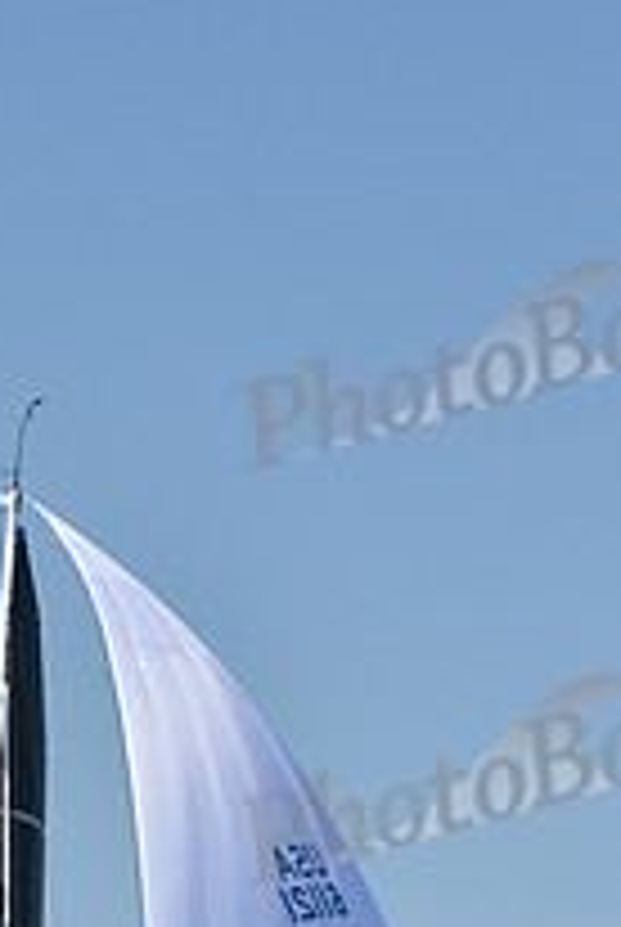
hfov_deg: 5.4
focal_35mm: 253
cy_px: 1066
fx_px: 6524
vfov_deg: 8.1
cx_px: 11
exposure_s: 1/1250
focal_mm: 90
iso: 250
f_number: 9
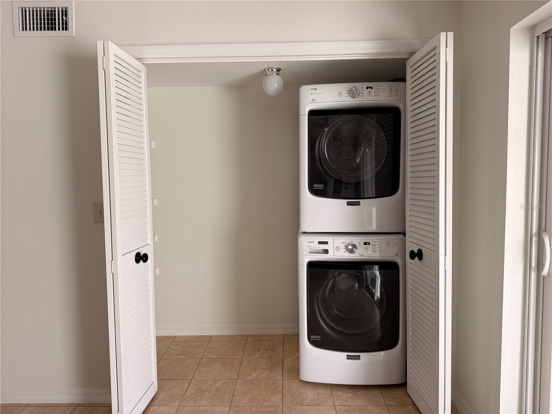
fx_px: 383
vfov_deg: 56.8
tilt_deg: -2.9
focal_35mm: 24
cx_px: 276
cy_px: 207
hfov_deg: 71.6
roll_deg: +0.4
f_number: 1.78
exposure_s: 1/374
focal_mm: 6.76
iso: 80
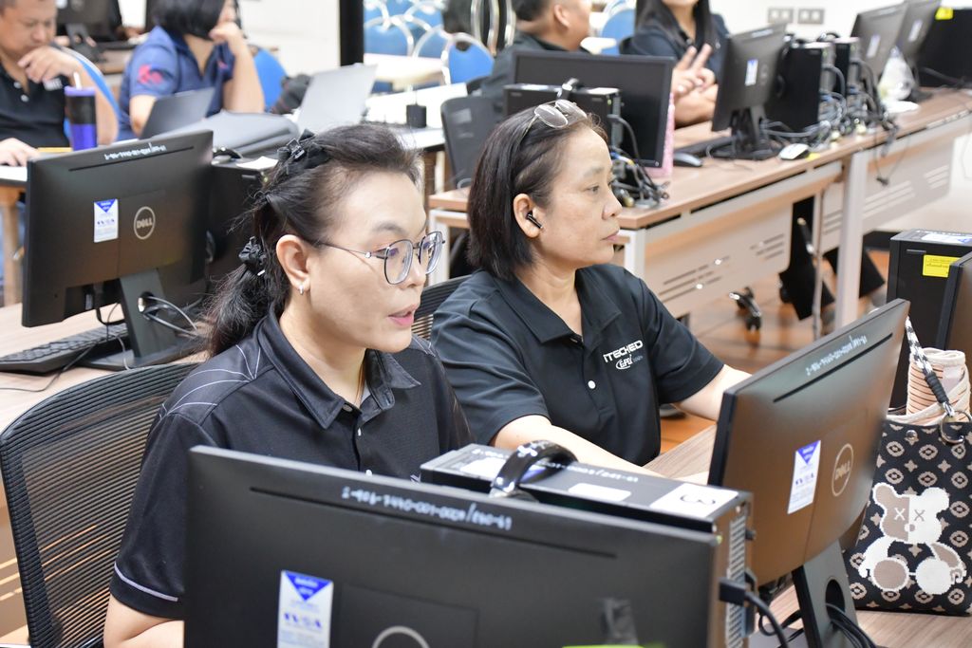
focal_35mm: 72
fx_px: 1944
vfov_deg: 18.9
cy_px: 324
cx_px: 486
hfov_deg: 28.1
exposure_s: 1/60
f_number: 4.5
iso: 4500
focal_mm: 48
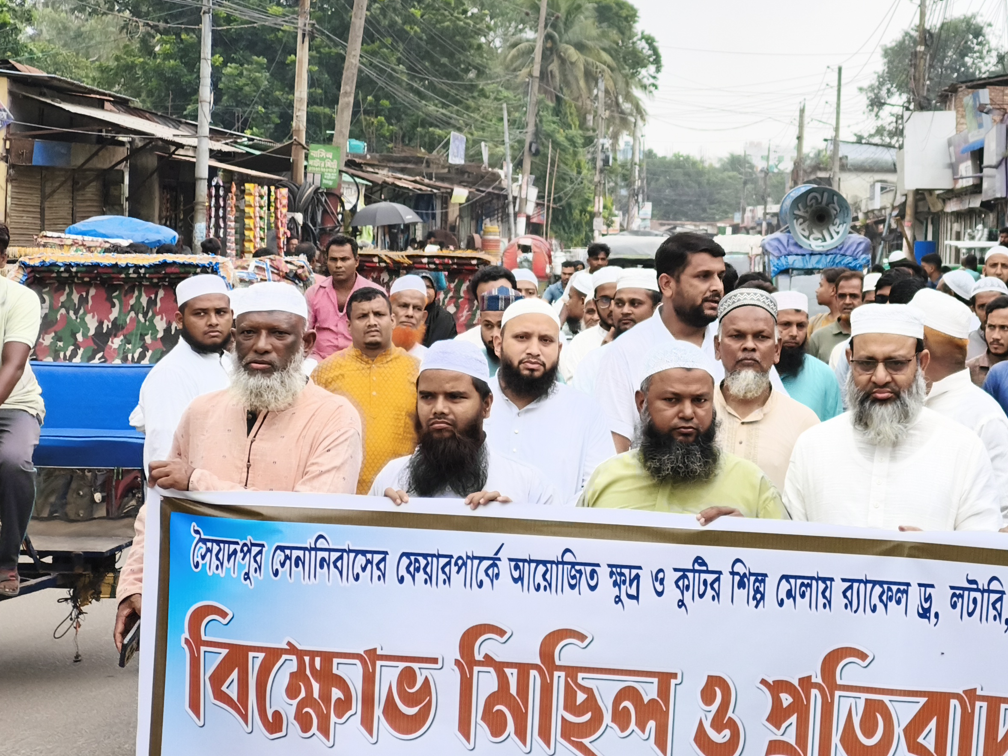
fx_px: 2534
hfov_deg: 22.2
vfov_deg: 17.0
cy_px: 366
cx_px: 822
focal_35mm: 87
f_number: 1.85
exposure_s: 1/451
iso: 100
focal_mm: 7.1
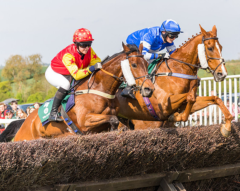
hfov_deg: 14.3
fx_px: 955
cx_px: 164
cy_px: 93
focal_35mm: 135
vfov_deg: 11.5
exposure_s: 1/2500
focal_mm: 70
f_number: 4
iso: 400
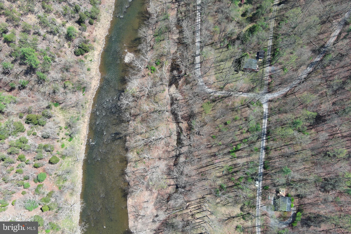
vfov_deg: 45.0
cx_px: 176
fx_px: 283
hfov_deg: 63.7
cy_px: 117
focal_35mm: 29
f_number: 2.8
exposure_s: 1/561
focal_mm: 10.57
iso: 100
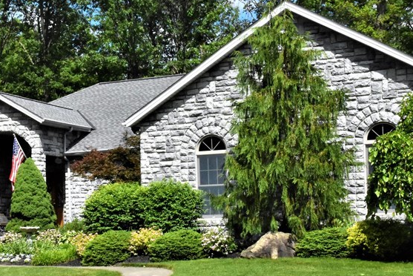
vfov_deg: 17.9
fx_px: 872
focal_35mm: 76
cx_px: 154
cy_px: 200
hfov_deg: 26.5
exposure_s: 1/1600
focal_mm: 26
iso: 4000
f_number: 20
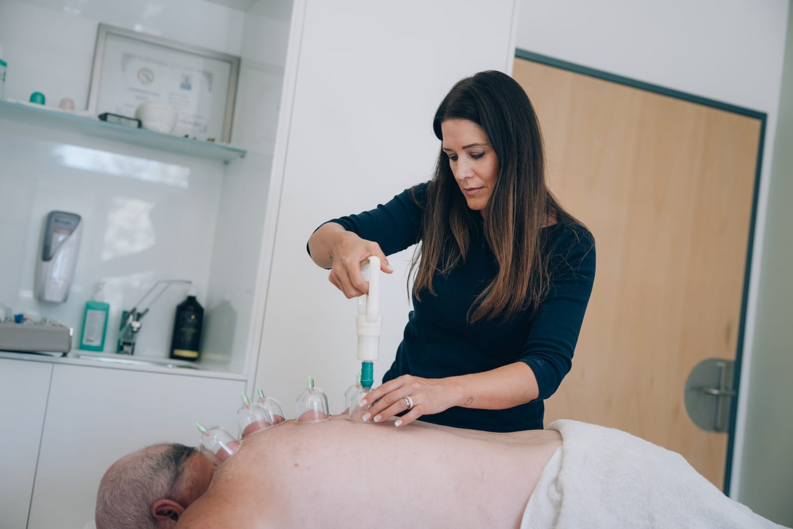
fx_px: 969
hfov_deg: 44.5
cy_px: 264
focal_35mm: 44
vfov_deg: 30.5
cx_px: 396
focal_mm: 44
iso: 400
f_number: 2.8
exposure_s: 1/125
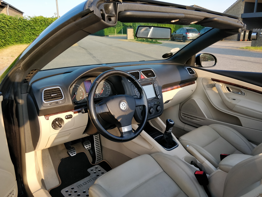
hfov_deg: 71.6
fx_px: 182
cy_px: 98
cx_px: 131
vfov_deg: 56.8
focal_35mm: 24
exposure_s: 1/467
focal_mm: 4.1
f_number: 1.7
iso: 250
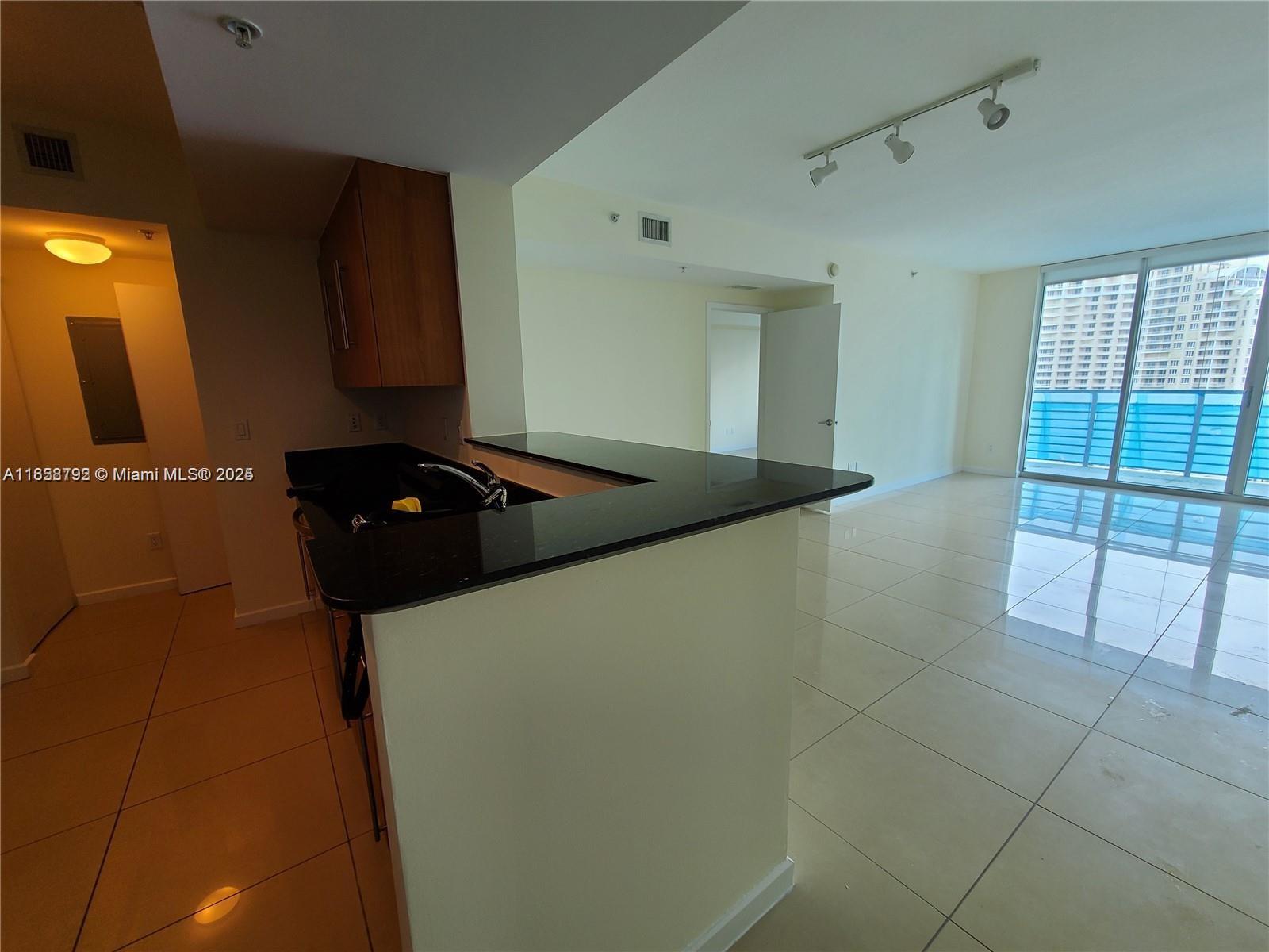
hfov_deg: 106.2
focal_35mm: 13
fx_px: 477
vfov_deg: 89.9
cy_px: 476
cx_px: 634
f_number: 2.2
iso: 100
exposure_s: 1/119
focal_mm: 2.2
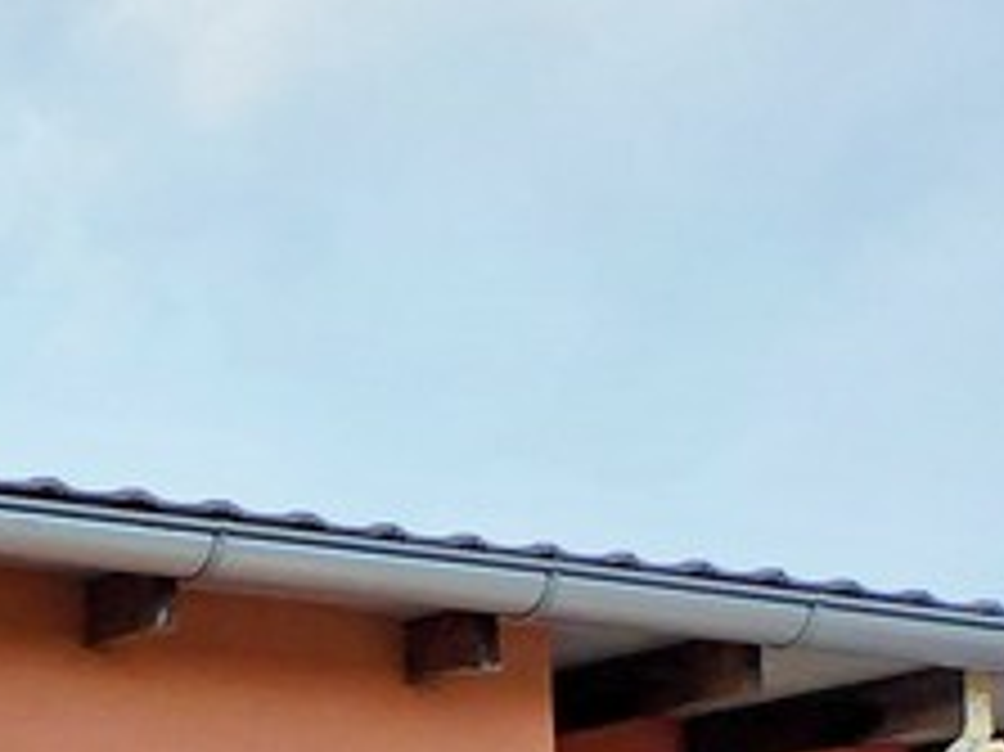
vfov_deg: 10.3
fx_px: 3739
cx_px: -1234
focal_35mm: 129
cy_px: 1662
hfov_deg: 12.6
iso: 50
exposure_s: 1/1272
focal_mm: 5
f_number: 1.8
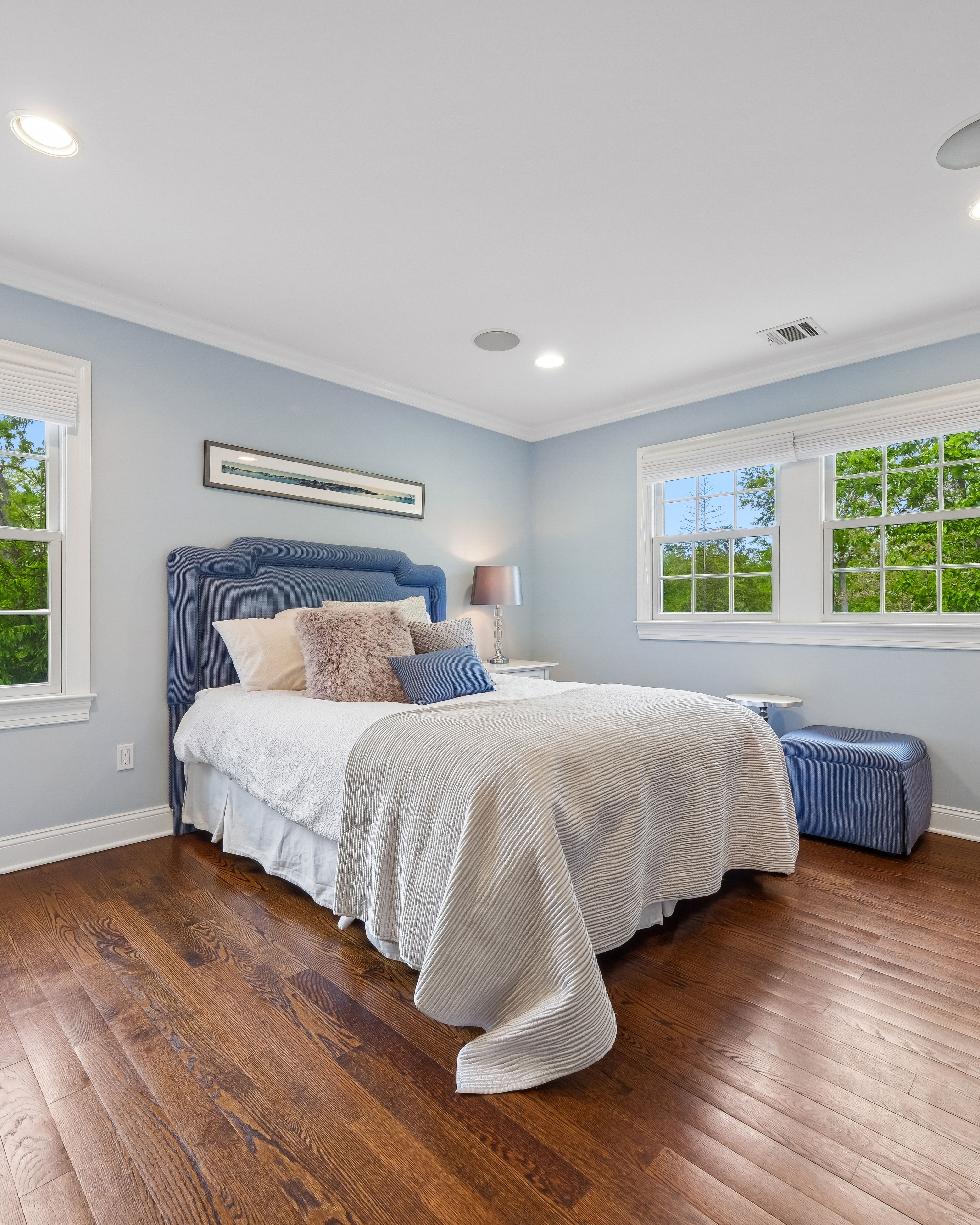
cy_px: 613
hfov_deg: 77.0
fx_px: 616
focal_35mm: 17
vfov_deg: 89.6
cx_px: 488
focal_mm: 8
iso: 200
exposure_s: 1/8
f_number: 8
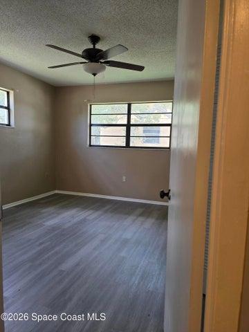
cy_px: 166
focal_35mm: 23
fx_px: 221
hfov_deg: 58.9
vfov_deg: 73.9
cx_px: 124
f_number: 1.7
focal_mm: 6.3
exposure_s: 1/120
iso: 64
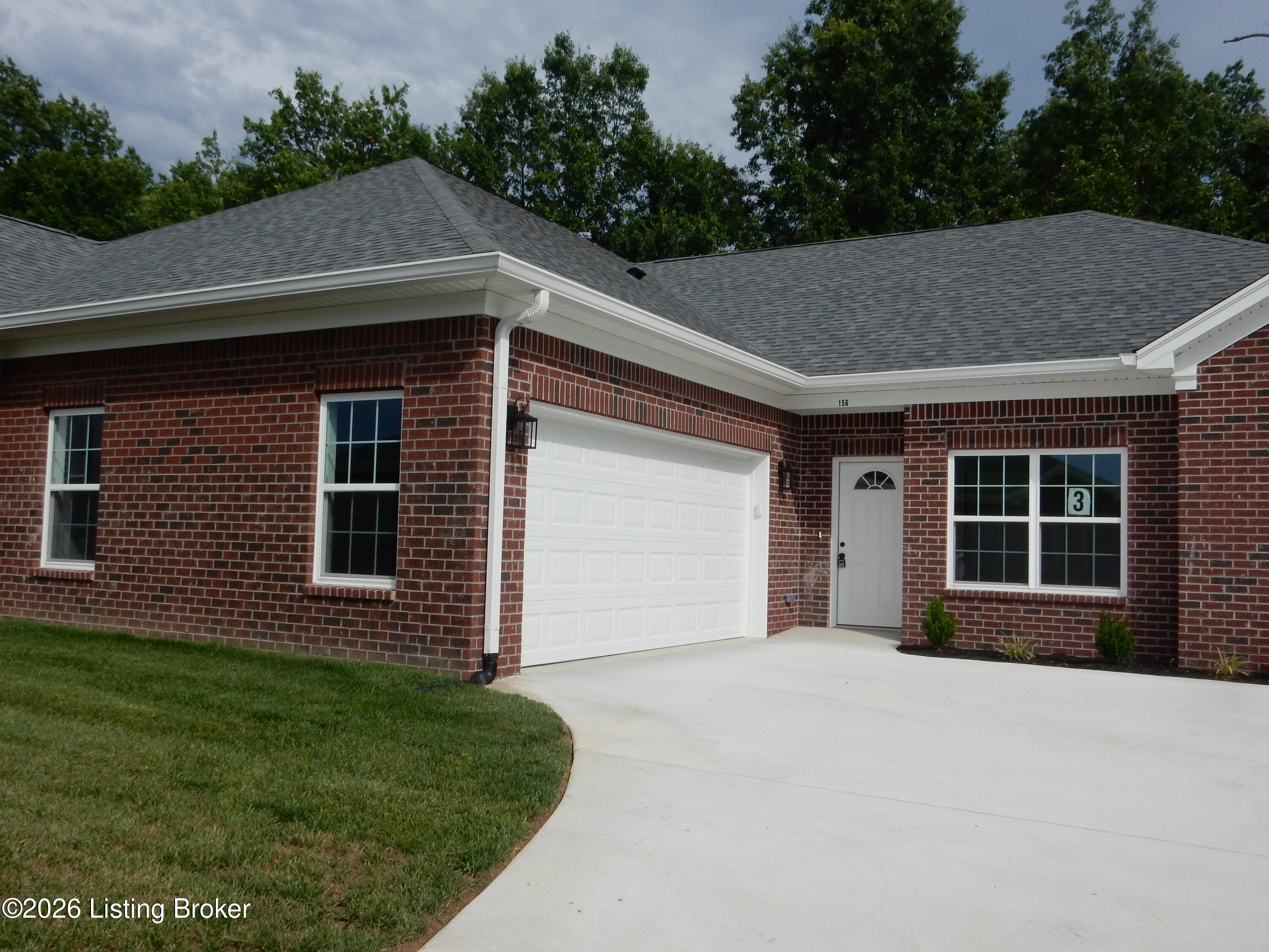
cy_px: 476
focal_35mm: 30
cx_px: 634
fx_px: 1100
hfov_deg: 60.0
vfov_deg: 46.8
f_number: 4.2
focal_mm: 5.4
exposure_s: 1/2000
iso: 125
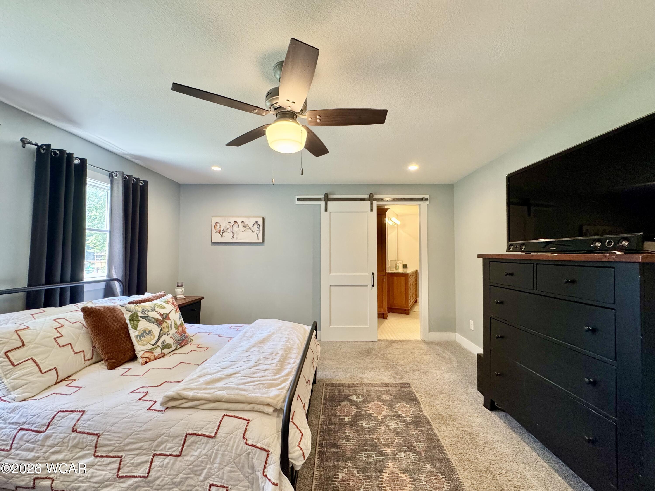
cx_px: 328
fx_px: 265
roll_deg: -0.1
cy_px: 246
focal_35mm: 14
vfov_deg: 85.7
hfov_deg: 102.1
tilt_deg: +1.8
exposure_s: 1/120
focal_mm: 2.22
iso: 320
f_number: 2.2
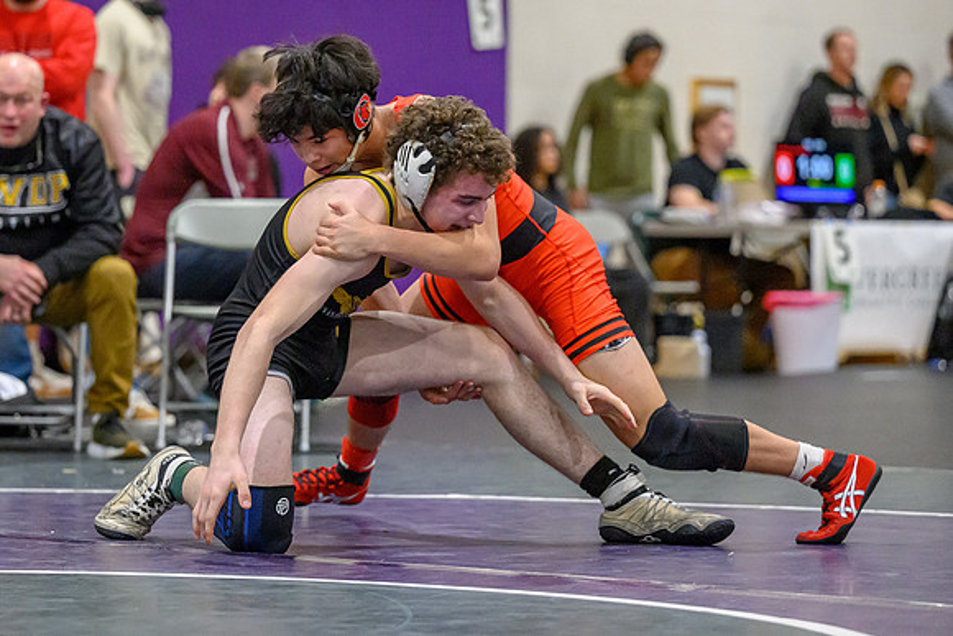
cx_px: 399
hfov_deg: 12.5
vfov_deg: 8.3
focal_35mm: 165
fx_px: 4367
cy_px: 244
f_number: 2.8
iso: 10000
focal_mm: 120
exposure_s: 1/800
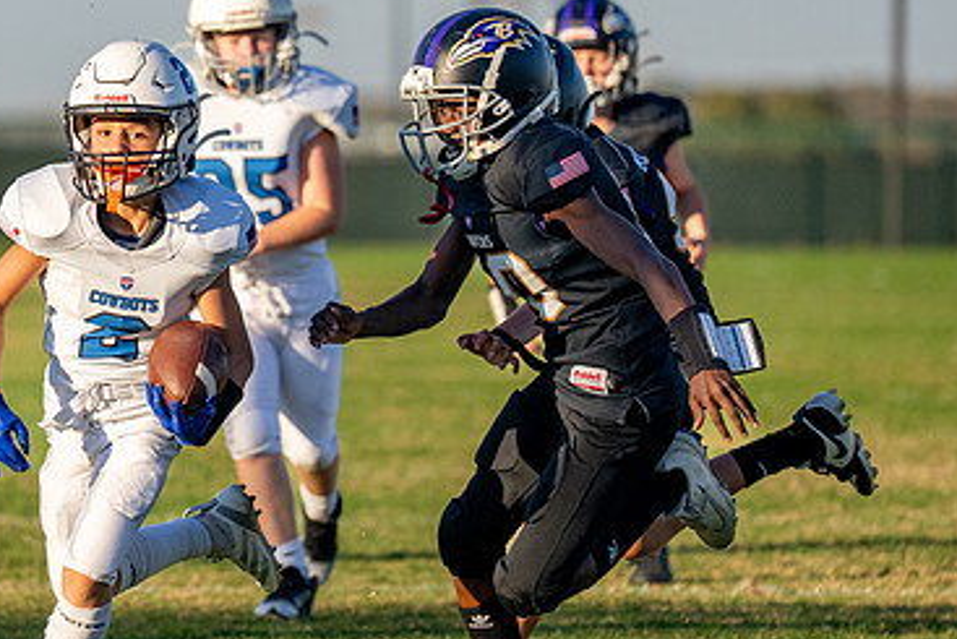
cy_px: 227
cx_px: 143
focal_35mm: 524
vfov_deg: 2.6
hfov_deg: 3.9
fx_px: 13934
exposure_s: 1/4000
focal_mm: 185
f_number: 2.8
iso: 200
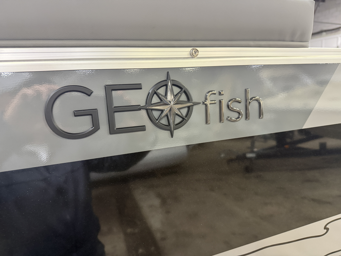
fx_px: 236
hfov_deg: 71.6
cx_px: 170
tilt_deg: -9.7
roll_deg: +3.2
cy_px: 128
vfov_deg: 56.8
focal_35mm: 24
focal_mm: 6.76
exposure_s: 1/60
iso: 500
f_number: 1.78
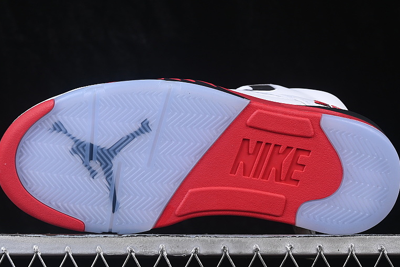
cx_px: 199
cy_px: 117
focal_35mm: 106
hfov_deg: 19.3
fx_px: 1177
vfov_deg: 12.9
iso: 160
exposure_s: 1/80
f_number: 8
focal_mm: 50
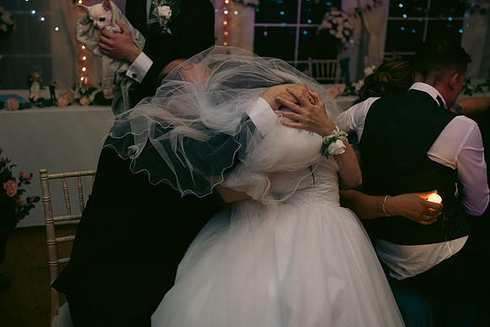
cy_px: 164
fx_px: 708
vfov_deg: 26.0
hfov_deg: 38.2
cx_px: 245
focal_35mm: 52
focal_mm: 52
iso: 800
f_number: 3.5
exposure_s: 1/160
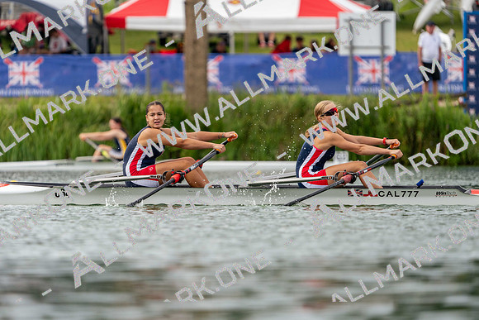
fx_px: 6255
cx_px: 240
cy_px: 160
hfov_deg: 4.4
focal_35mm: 470
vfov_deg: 2.9
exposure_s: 1/1600
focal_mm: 470
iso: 500
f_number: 6.3
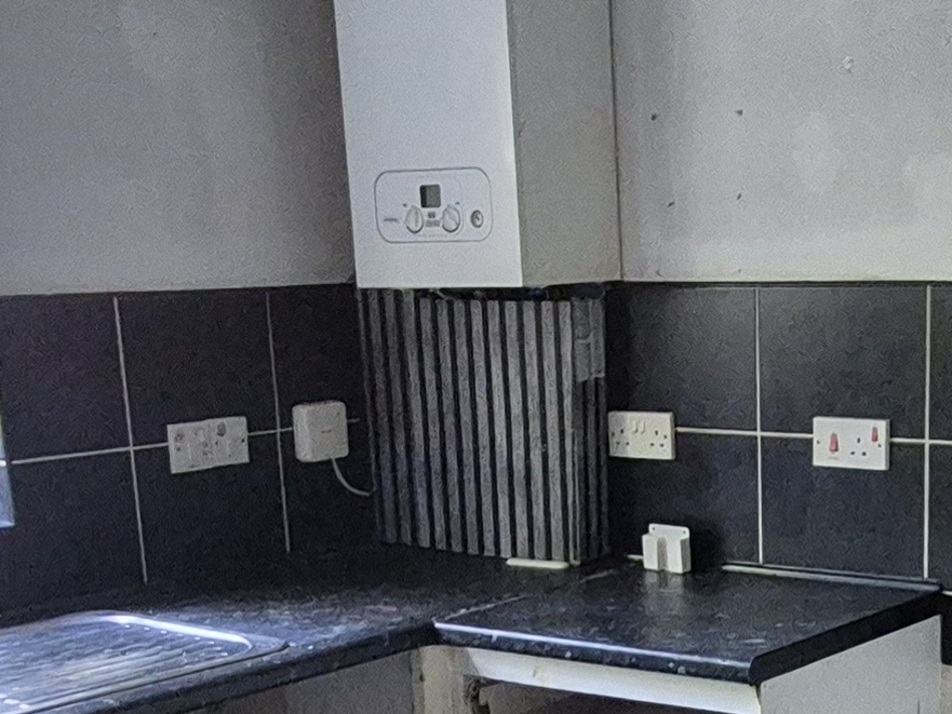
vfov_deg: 23.6
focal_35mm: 59
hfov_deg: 32.1
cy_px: 735
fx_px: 1623
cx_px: 719
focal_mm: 2.2
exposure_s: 1/25
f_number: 2.2
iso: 1250
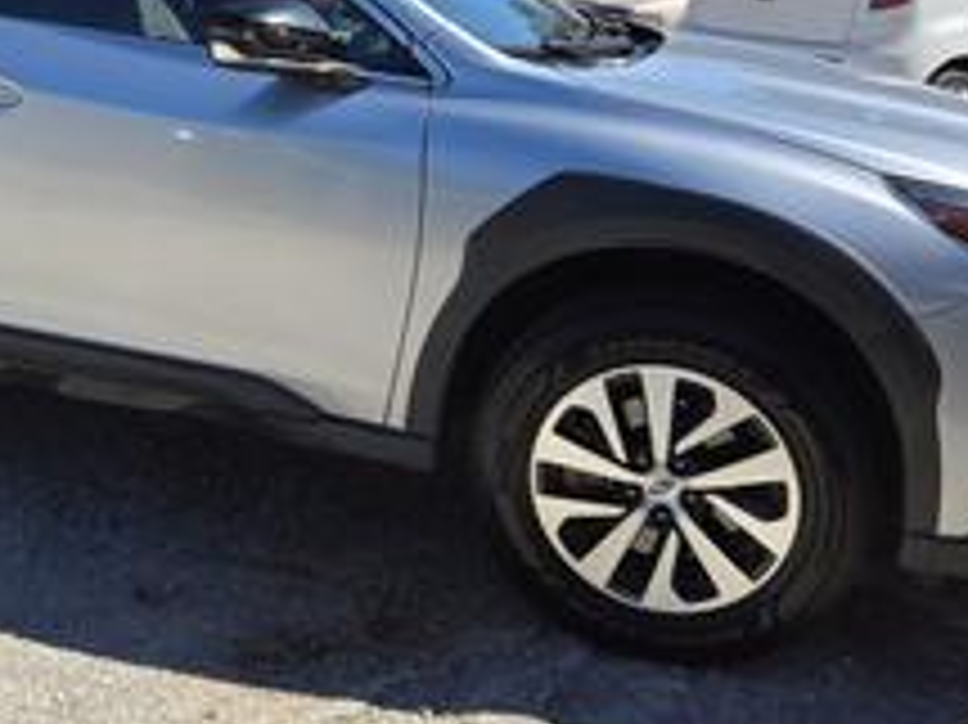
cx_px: 185
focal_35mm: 54
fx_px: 1509
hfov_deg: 34.4
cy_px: 103
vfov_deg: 26.3
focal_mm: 5.4
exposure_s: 1/2812
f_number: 1.8
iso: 80
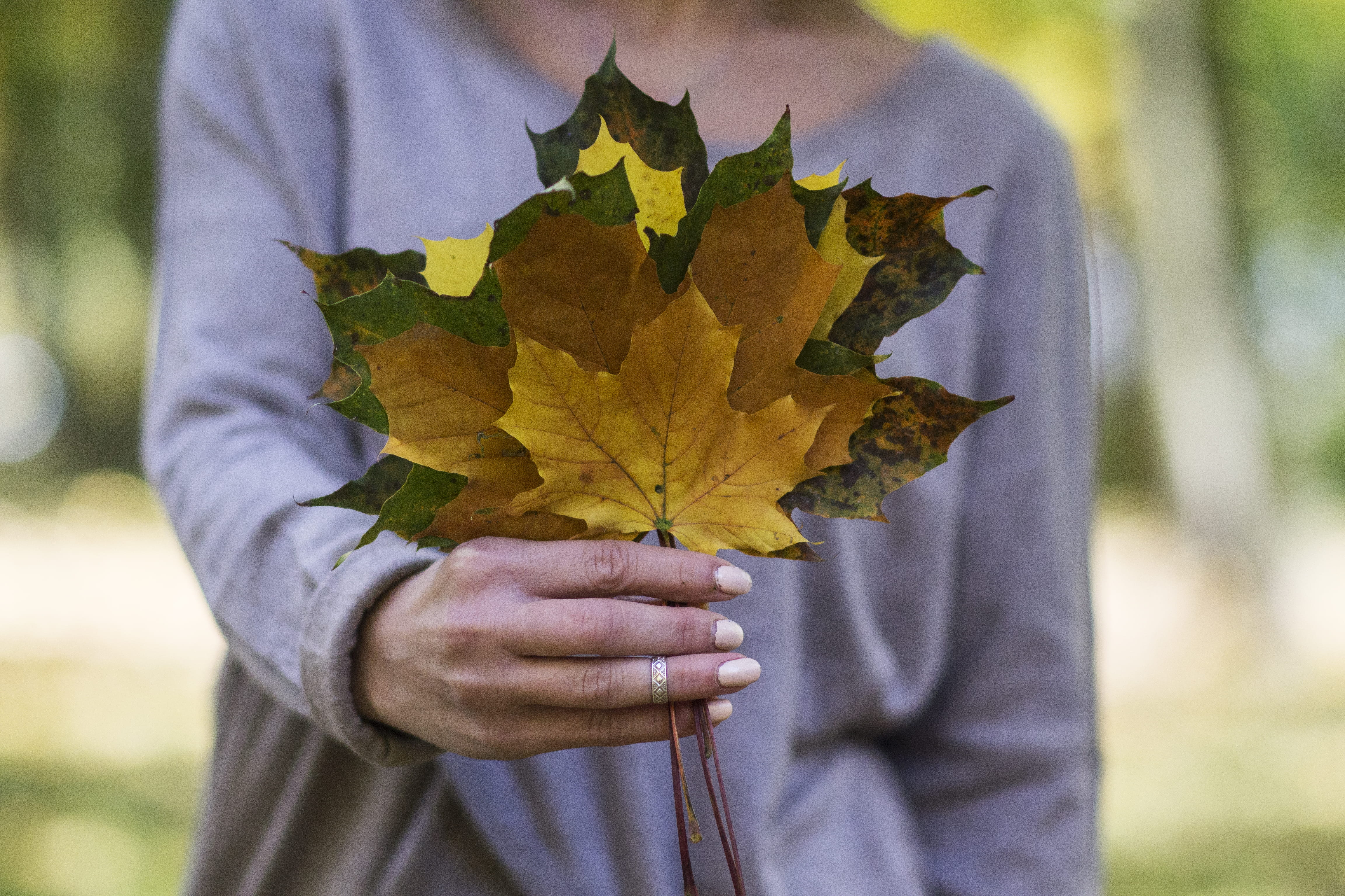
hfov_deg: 16.1
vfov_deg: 10.8
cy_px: 448
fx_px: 4763
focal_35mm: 128
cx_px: 672
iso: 800
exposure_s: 1/3200
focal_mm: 85
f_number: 1.8
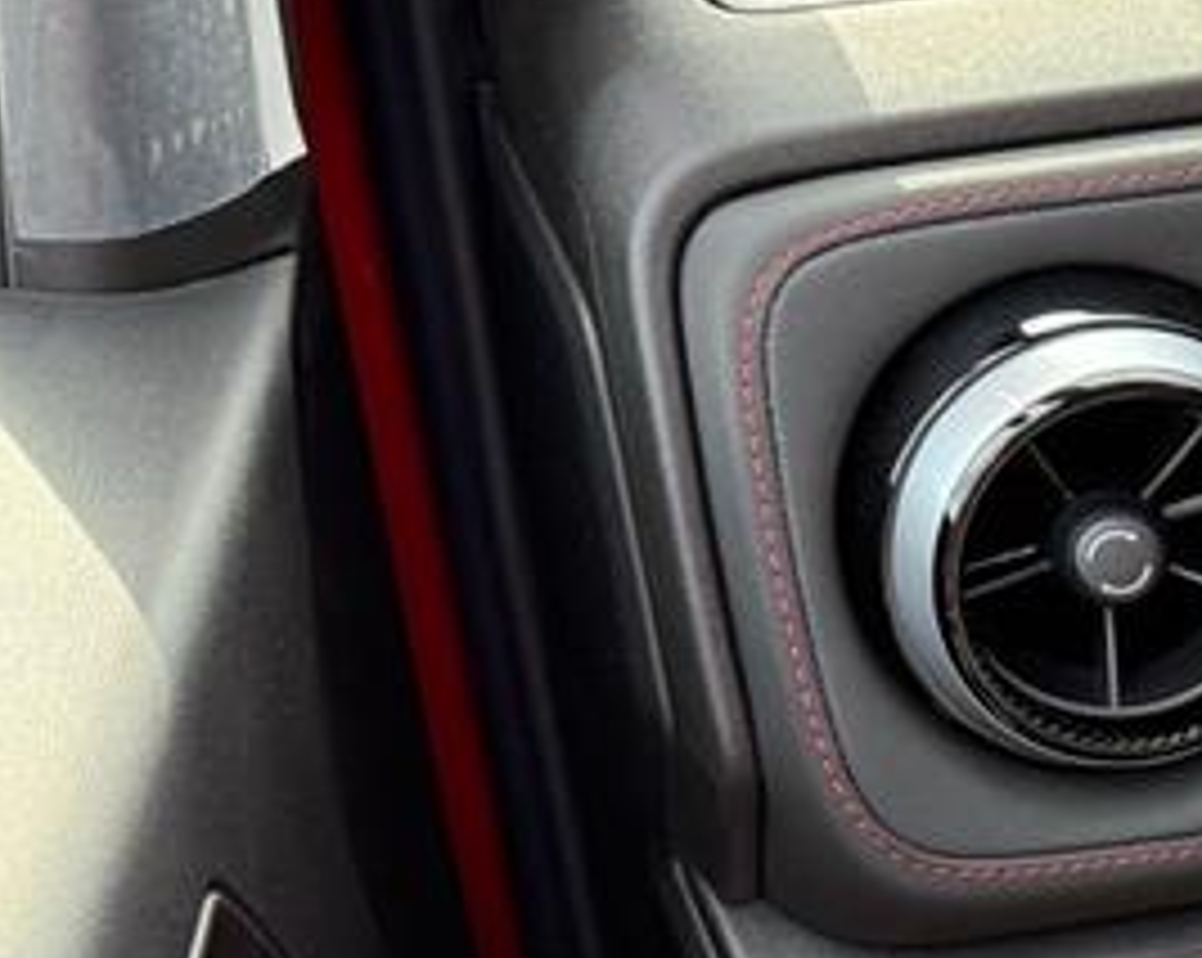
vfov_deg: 16.3
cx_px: 1976
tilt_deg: -37.0
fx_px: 3198
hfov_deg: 18.1
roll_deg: -8.0
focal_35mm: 90
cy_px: 1187
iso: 200
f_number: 1.78
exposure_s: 1/180
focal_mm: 6.76
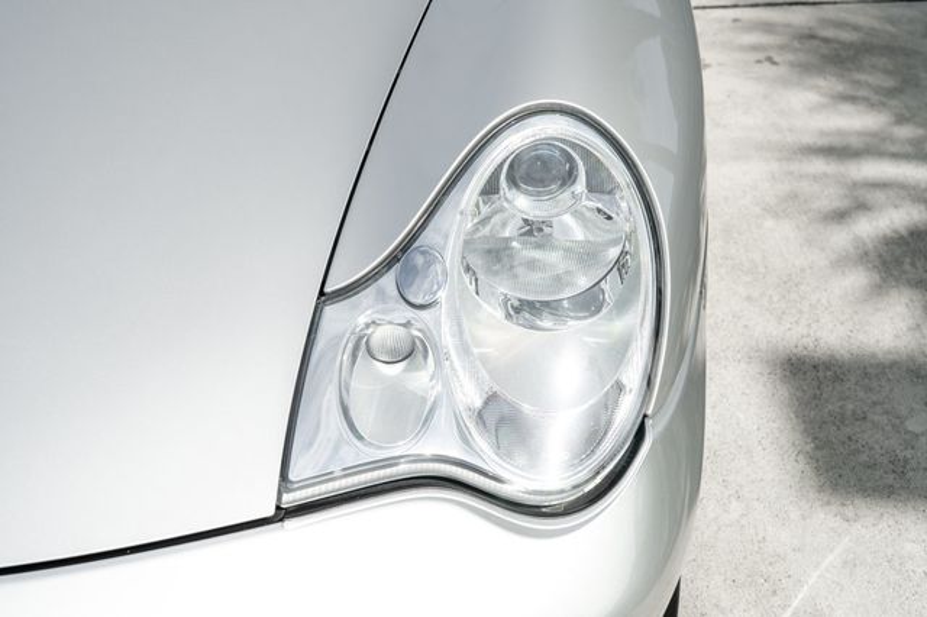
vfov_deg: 24.6
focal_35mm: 55
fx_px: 1415
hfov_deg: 36.3
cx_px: 464
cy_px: 308
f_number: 8
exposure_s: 1/160
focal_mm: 55
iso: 200
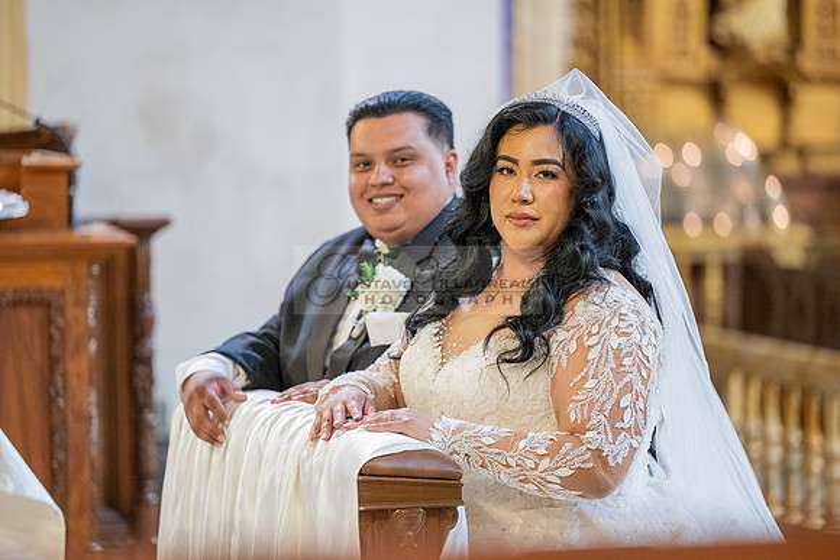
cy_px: 280
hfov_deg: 12.4
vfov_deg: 8.3
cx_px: 420
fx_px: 3851
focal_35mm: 165
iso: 2000
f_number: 2.8
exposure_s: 1/100
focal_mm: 165
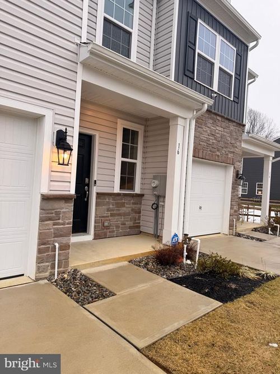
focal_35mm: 24
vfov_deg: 71.6
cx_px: 140
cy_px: 187
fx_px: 259
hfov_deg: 56.8
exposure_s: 1/232
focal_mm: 6.76
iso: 64
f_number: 1.78
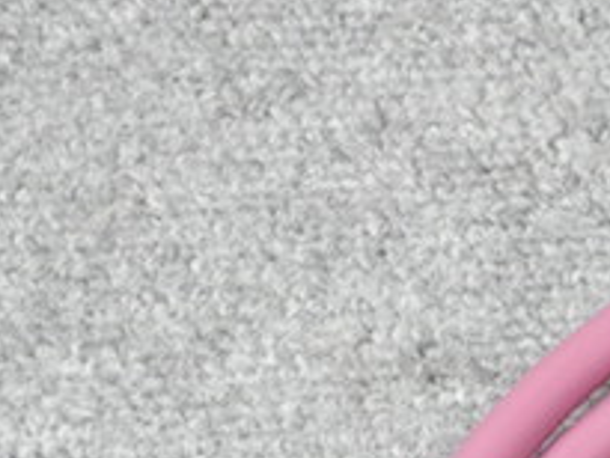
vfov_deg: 7.9
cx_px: 1119
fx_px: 3174
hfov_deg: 10.3
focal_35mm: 180
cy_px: 932
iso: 400
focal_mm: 8.8
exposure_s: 1/33.6
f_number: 3.2
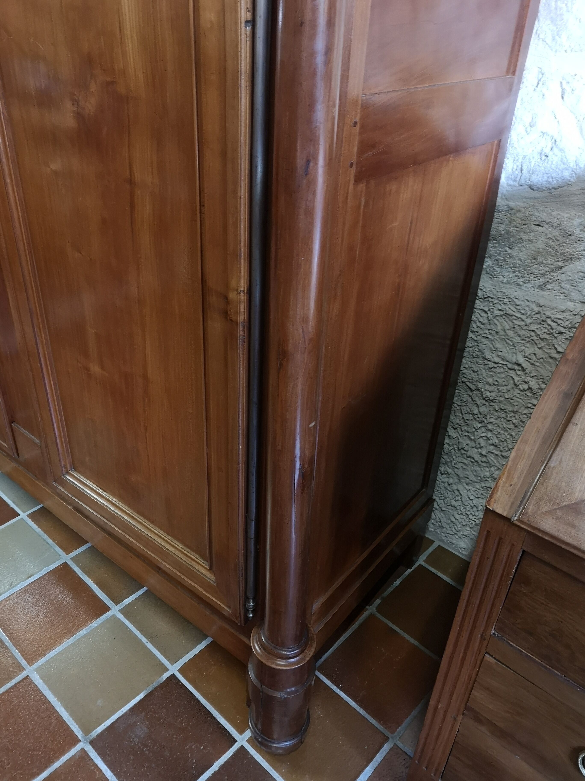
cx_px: 292
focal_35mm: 27
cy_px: 390
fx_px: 608
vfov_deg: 65.3
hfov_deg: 51.4
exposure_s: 1/25
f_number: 1.8
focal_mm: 5.58
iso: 320
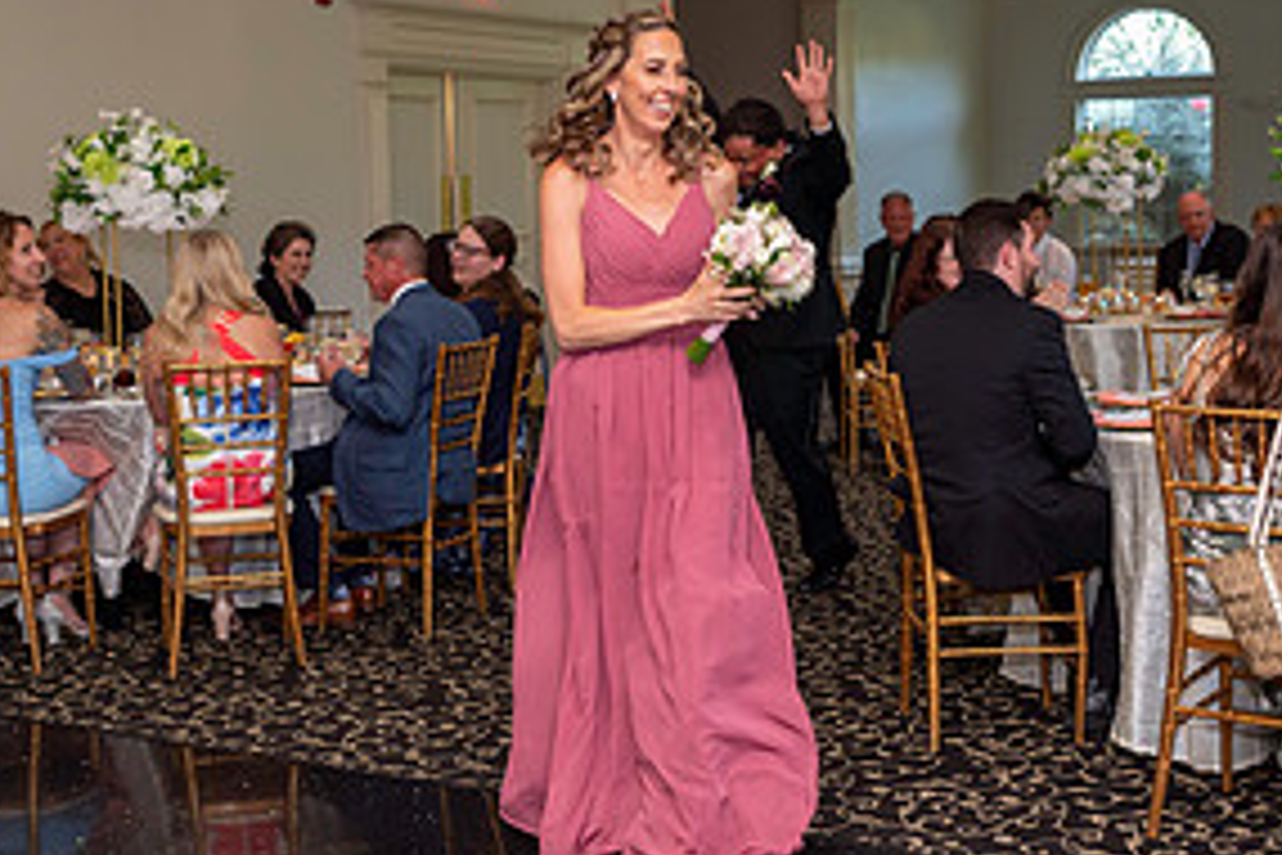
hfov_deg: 33.9
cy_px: 374
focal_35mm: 59
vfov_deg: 23.0
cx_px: 666
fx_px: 2101
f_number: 3.5
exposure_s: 1/100
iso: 800
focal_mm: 29
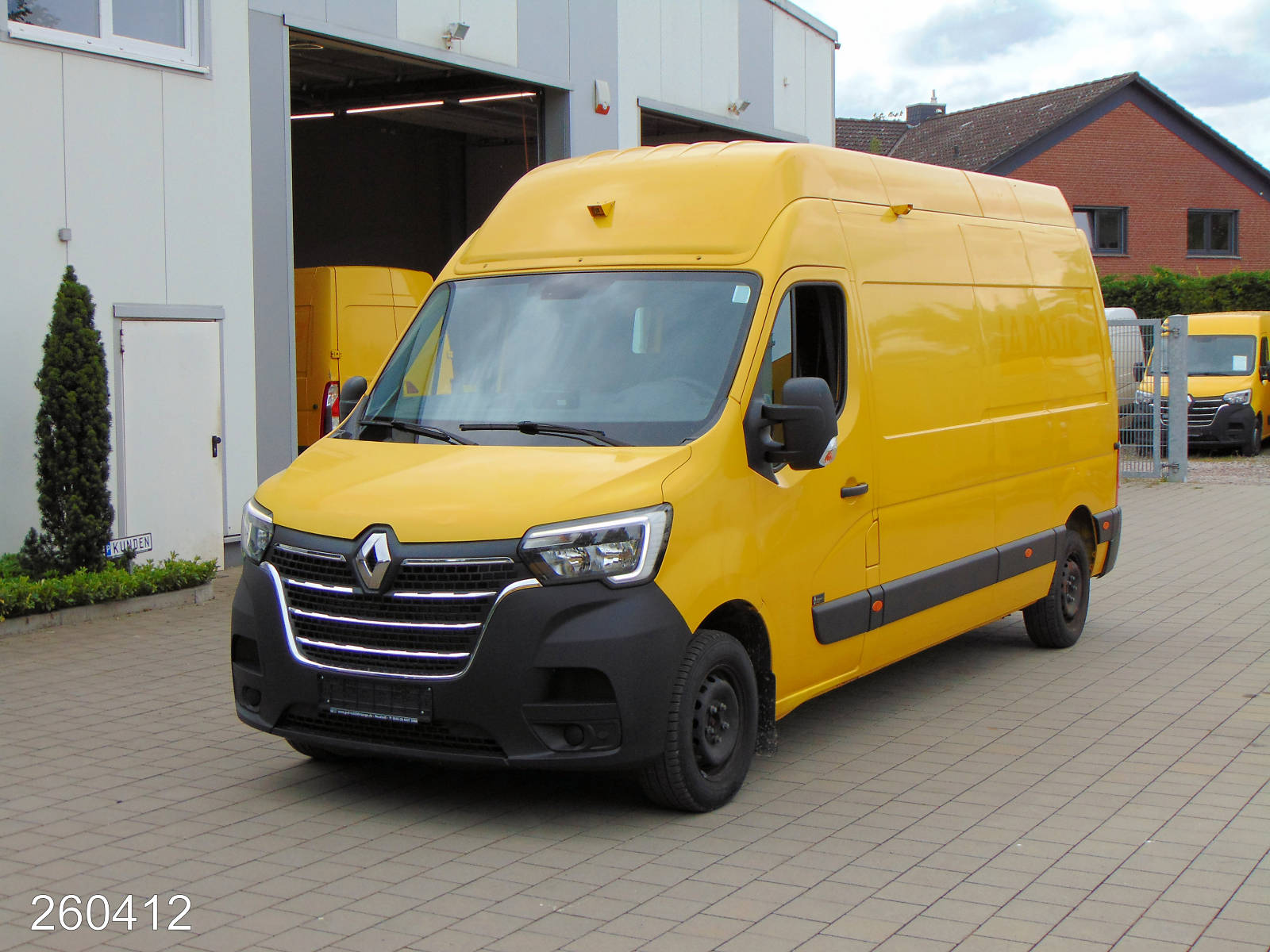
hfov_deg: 38.2
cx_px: 635
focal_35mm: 50
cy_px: 476
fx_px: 1834
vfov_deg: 29.1
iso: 80
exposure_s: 1/640
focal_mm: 9
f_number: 3.5
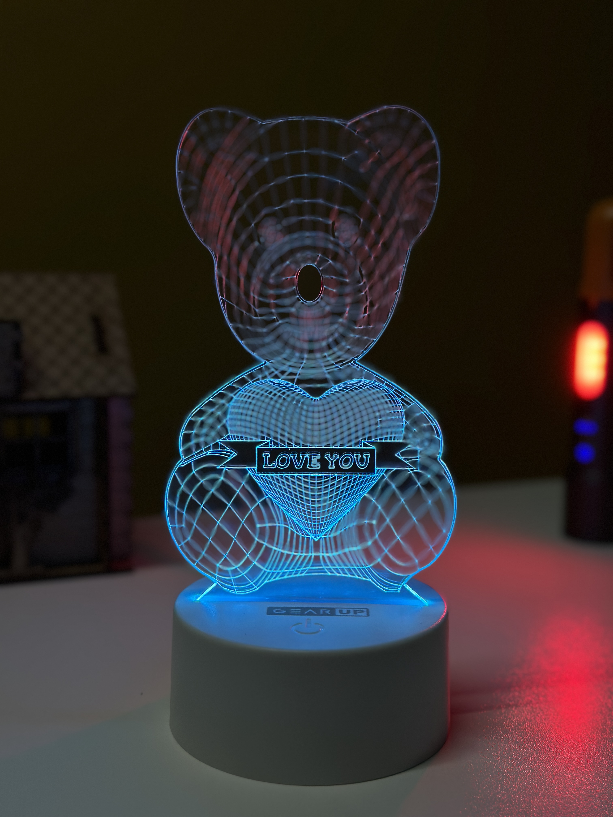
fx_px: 1133
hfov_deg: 30.3
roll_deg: -2.2
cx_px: 306
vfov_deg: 39.7
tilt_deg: -9.9
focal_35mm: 48
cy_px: 408
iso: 80
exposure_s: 1/830
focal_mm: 6.86
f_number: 1.78
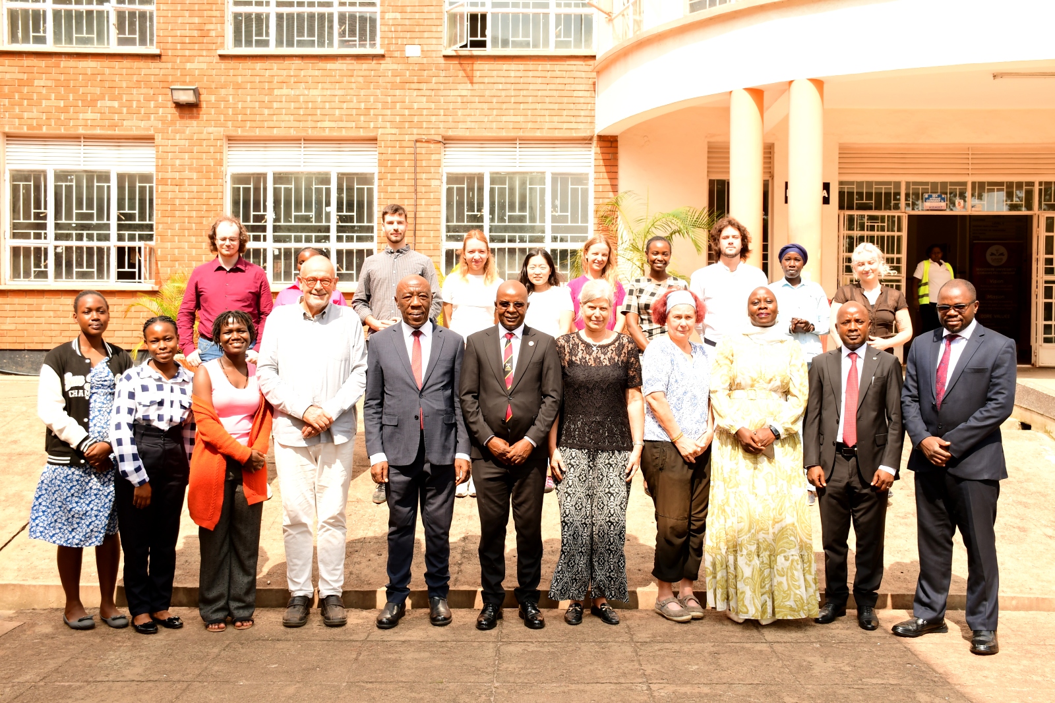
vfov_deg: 36.9
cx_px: 528
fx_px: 1055
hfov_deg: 53.1
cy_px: 352
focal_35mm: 36
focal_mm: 24
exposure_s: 1/160
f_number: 5.6
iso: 100
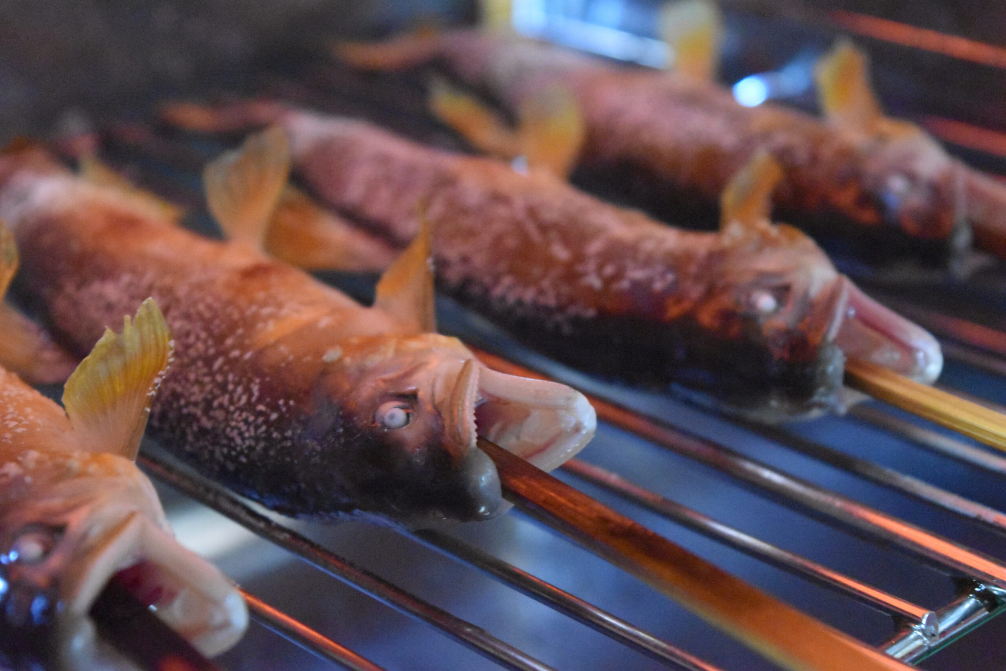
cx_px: 503
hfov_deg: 24.6
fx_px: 2305
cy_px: 336
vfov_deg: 16.6
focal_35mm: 82
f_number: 5.6
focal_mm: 55
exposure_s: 1/50
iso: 12800
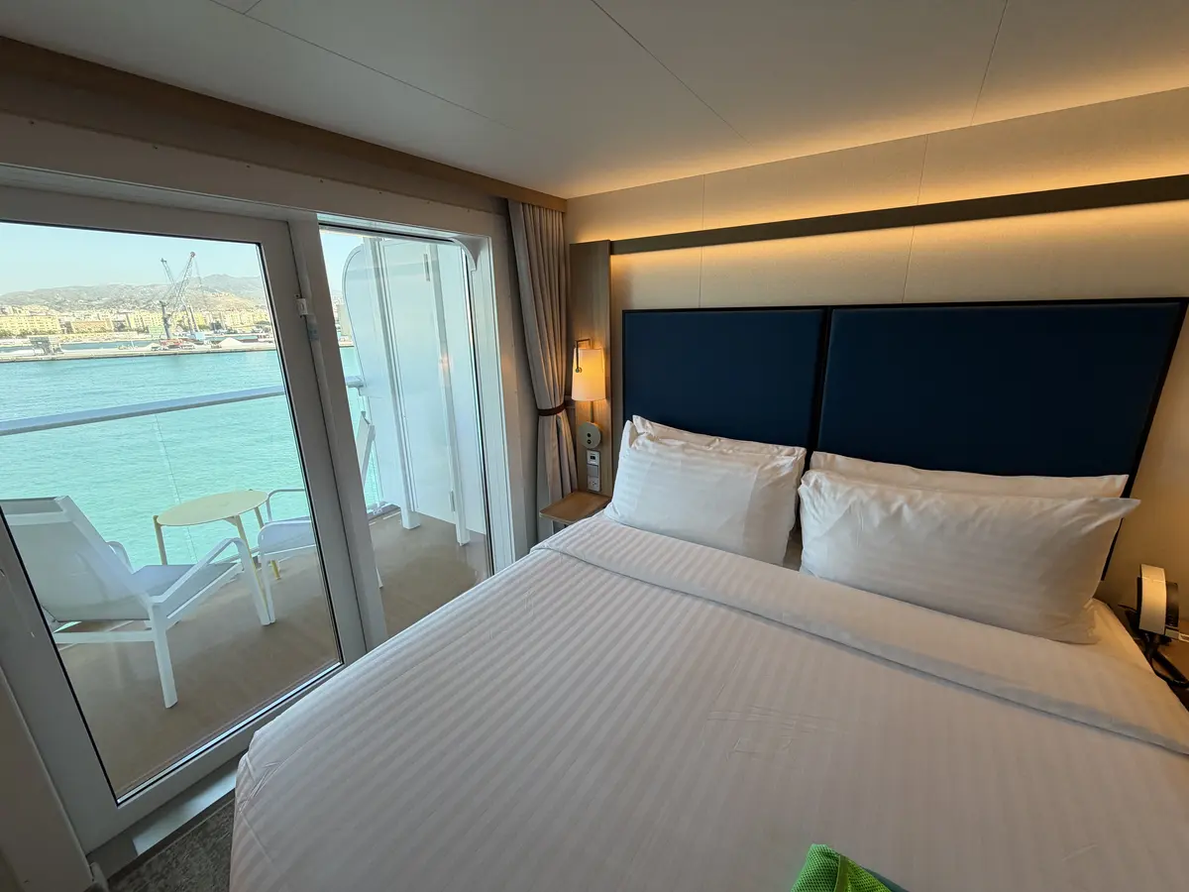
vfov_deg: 85.7
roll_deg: +1.4
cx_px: 594
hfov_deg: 102.1
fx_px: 481
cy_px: 446
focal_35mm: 14
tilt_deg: -15.6
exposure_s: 1/121
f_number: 2.2
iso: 50
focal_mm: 2.22
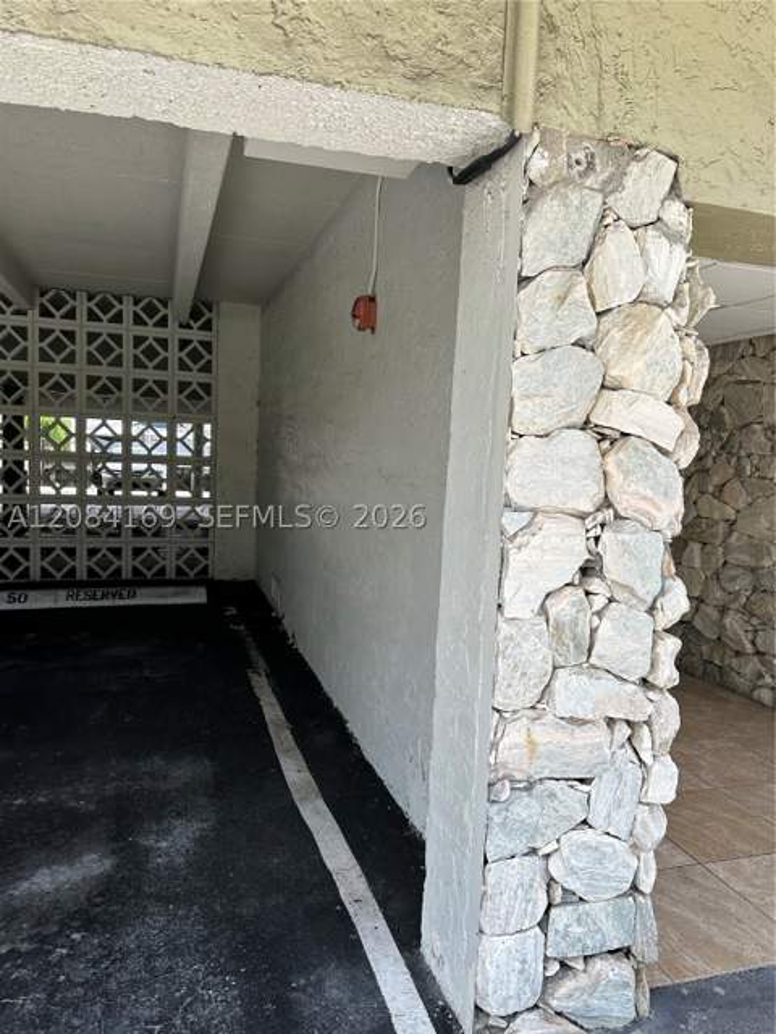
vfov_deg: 71.6
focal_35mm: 24
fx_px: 717
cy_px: 517
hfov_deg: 56.8
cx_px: 388
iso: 80
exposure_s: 1/879
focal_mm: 6.86
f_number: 1.78
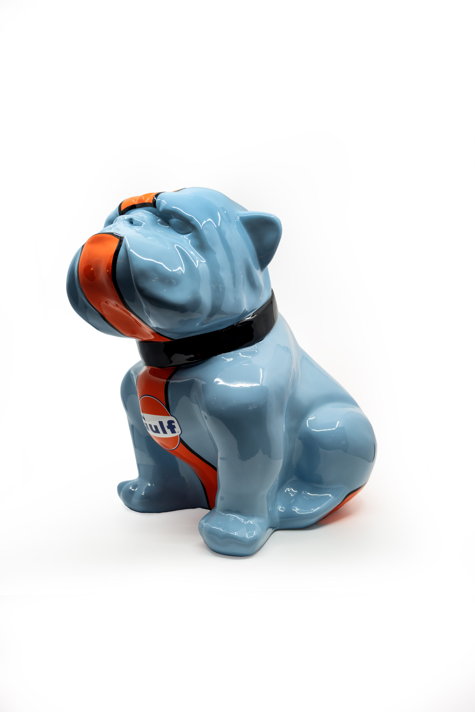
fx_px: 613
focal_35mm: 31
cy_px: 356
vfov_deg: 60.3
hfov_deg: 42.3
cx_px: 238
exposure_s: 1/100
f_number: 4
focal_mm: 31
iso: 125
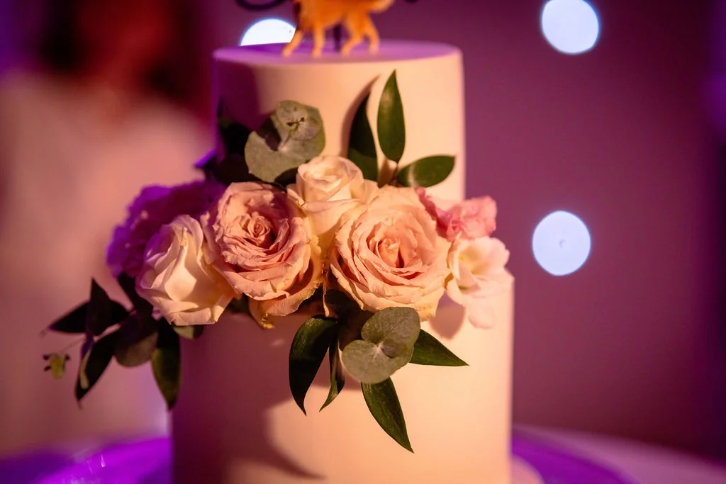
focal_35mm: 85
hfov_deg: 23.9
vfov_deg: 16.1
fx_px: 1714
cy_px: 242
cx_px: 363
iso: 2000
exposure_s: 1/200
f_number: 1.8
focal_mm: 85
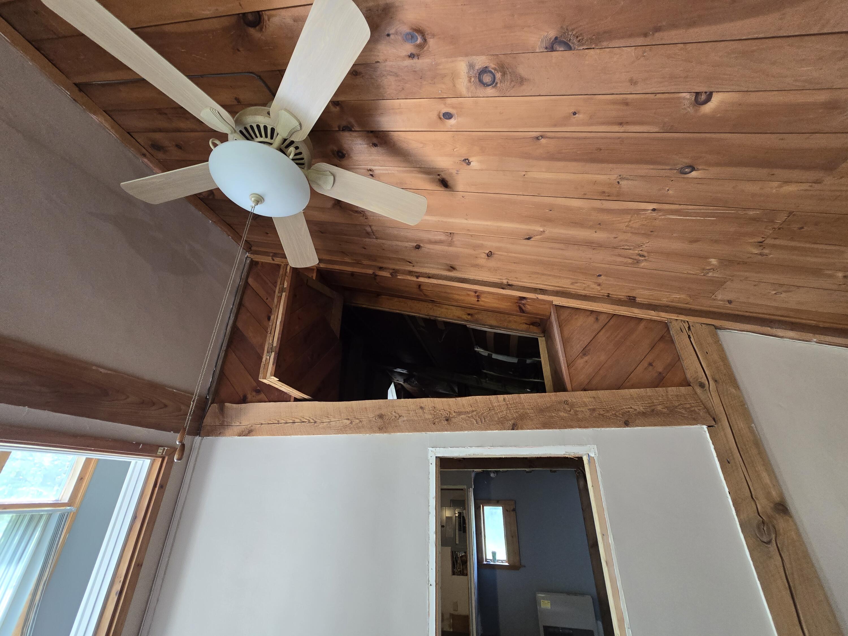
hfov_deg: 106.2
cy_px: 318
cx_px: 424
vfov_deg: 89.9
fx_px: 318
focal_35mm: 13
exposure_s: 1/60
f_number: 2.2
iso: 250
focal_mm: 2.2
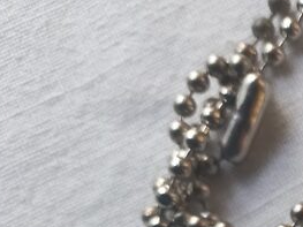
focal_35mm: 110
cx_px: 544
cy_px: 444
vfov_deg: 12.1
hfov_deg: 15.4
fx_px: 962
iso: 125
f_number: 1.8
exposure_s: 1/50
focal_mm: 4.6
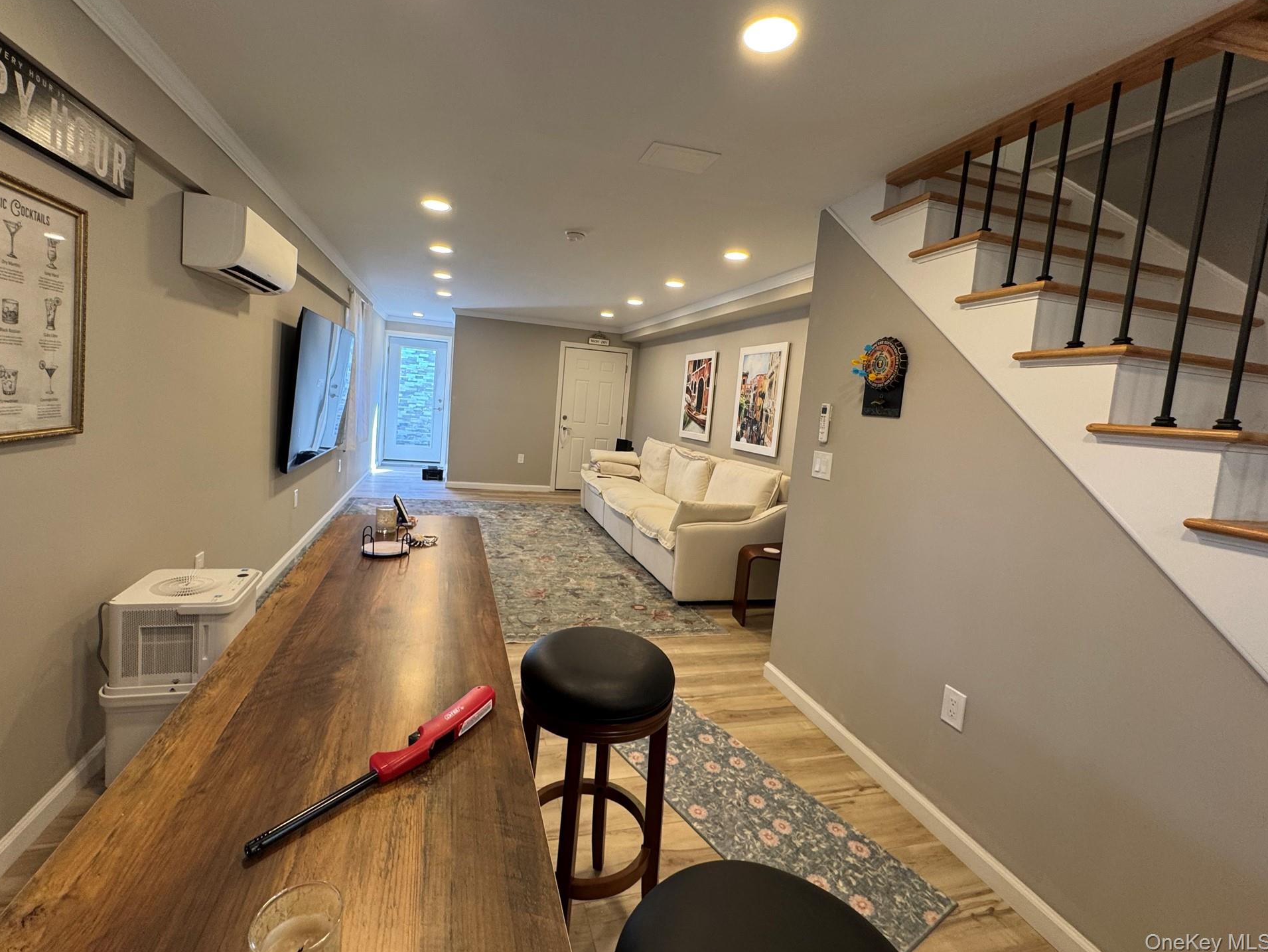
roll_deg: -5.5
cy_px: 448
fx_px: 550
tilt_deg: -6.2
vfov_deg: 81.7
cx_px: 600
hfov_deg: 98.1
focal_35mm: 15
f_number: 2.2
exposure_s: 1/60
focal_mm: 2.22
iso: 125
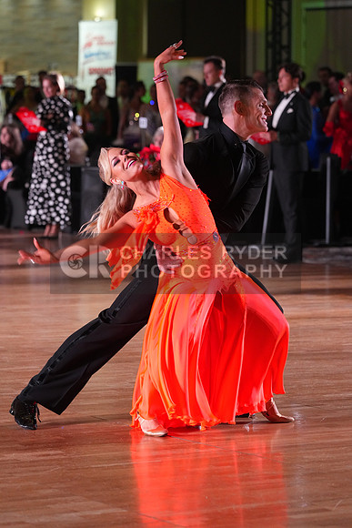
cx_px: 176
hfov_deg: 8.4
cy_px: 264
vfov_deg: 12.5
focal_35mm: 164
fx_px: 2404
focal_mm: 164
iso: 4000
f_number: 5
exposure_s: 1/200
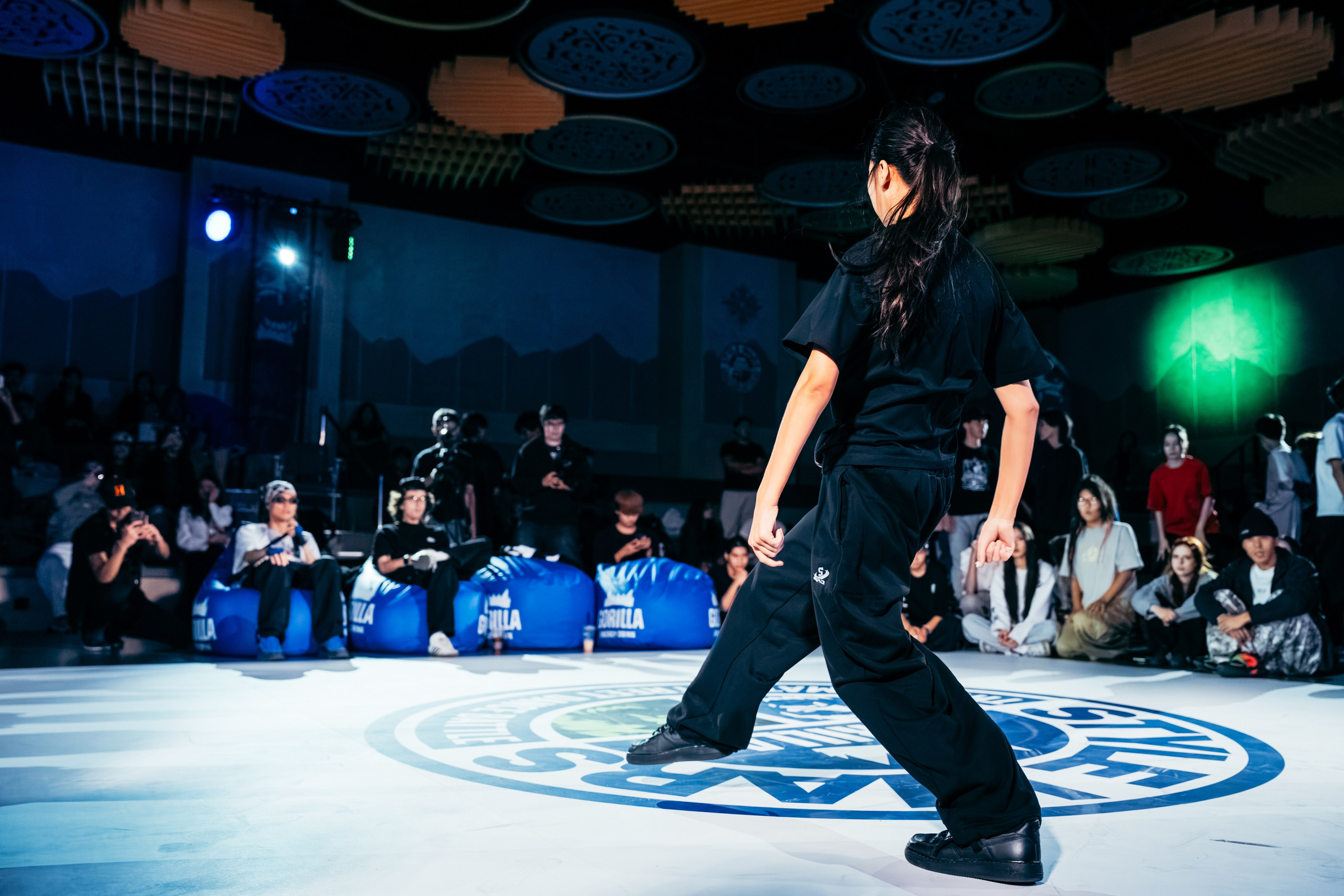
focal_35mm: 31
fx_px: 1157
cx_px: 672
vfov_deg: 42.3
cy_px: 448
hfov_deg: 60.3
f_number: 2.8
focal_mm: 31
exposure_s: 1/800
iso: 3200
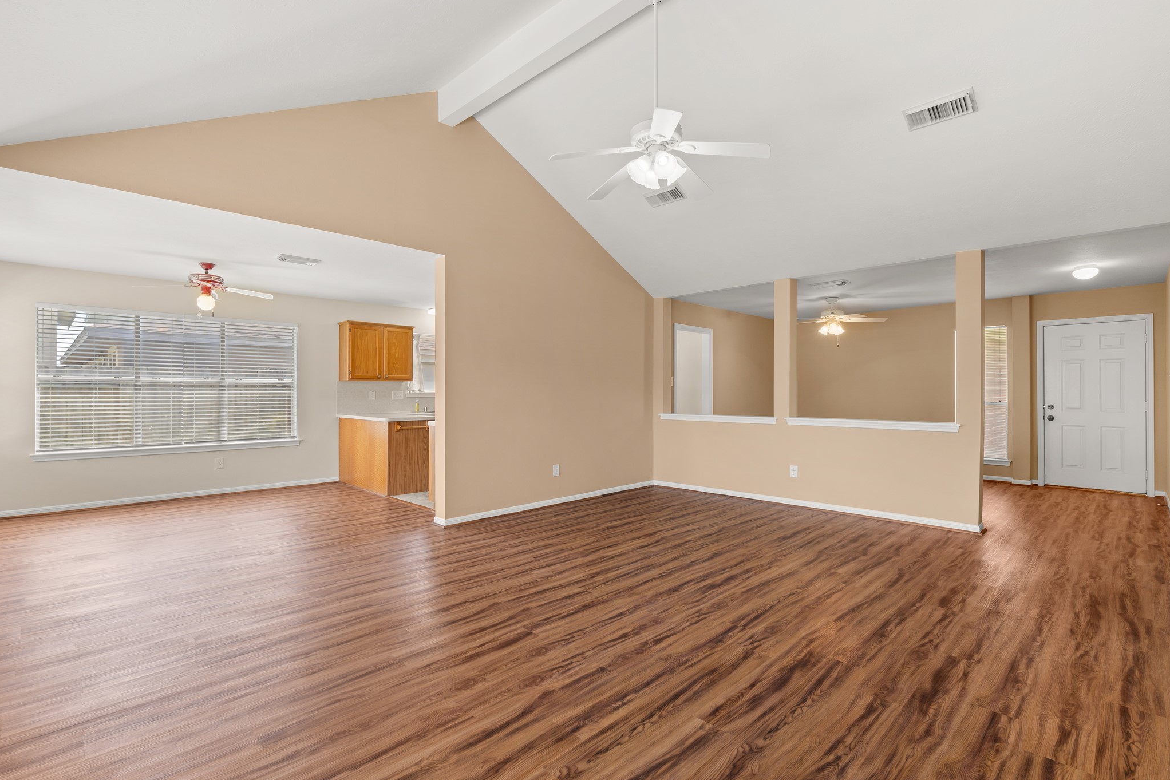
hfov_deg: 93.3
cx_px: 584
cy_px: 383
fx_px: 552
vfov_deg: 70.4
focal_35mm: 17
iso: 100
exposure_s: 1/1.25
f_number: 13
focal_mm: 16
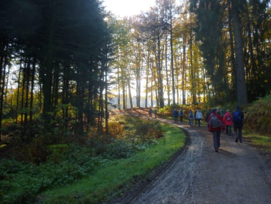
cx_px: 120
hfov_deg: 53.8
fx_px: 266
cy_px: 79
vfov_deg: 41.5
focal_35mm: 34
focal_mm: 4.5
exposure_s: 1/160
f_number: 3.1
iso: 100
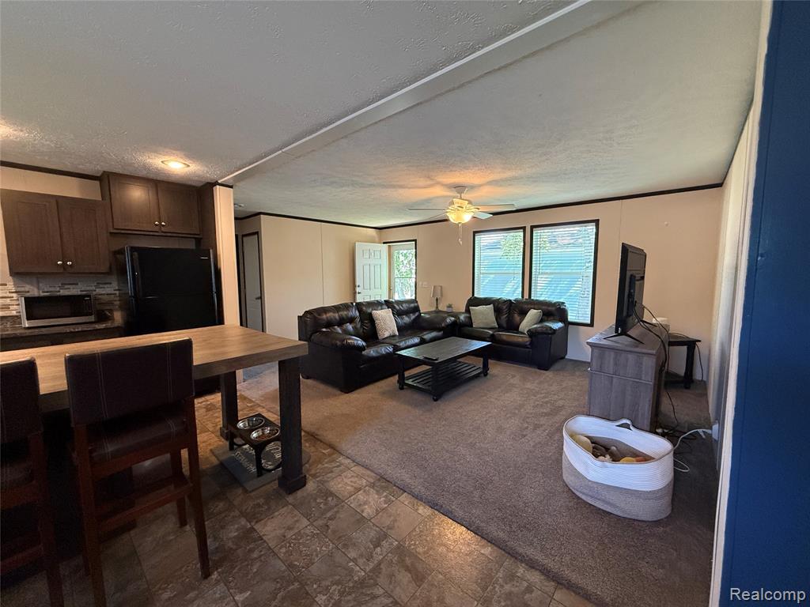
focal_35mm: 14
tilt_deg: -5.9
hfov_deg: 102.1
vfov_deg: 85.7
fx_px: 328
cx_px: 405
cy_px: 304
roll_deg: -0.1
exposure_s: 1/120
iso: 500
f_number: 2.2
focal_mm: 2.22
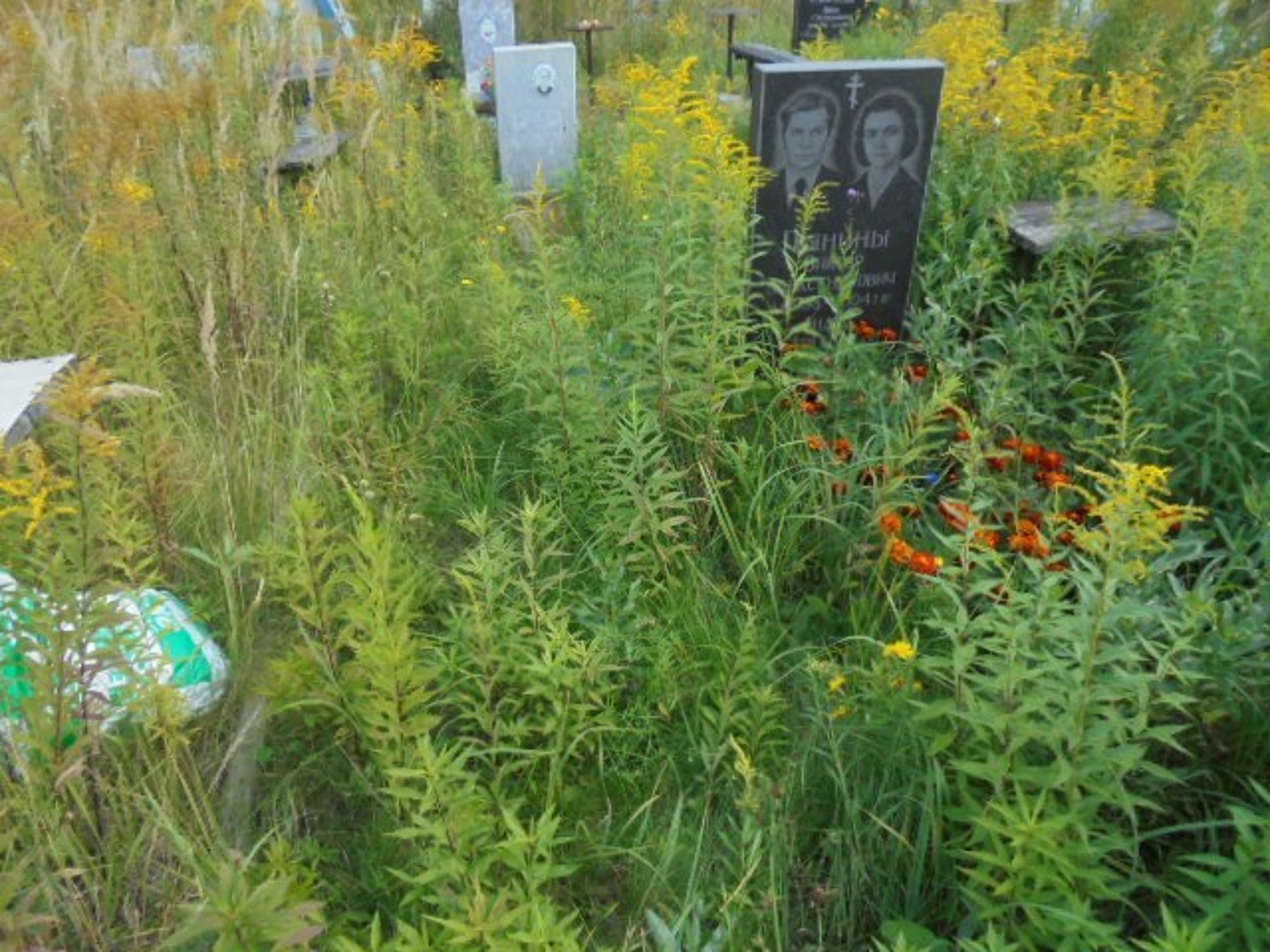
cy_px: 476
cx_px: 635
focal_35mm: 26
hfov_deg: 67.3
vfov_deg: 53.1
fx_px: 954
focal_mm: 4.6
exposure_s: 1/250
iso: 100
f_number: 3.5
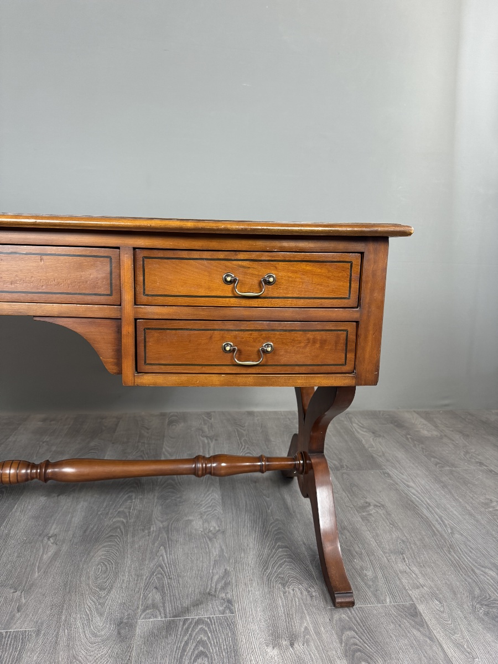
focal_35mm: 24
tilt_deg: -10.1
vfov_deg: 71.6
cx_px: 249
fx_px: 460
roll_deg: -3.8
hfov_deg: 56.8
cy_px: 332
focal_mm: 6.76
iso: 160
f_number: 1.78
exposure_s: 1/100
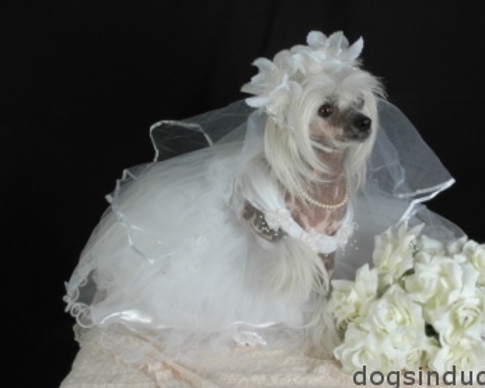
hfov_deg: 32.4
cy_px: 194
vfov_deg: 26.2
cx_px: 282
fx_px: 833
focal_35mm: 58
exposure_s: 1/60
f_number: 25
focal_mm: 34
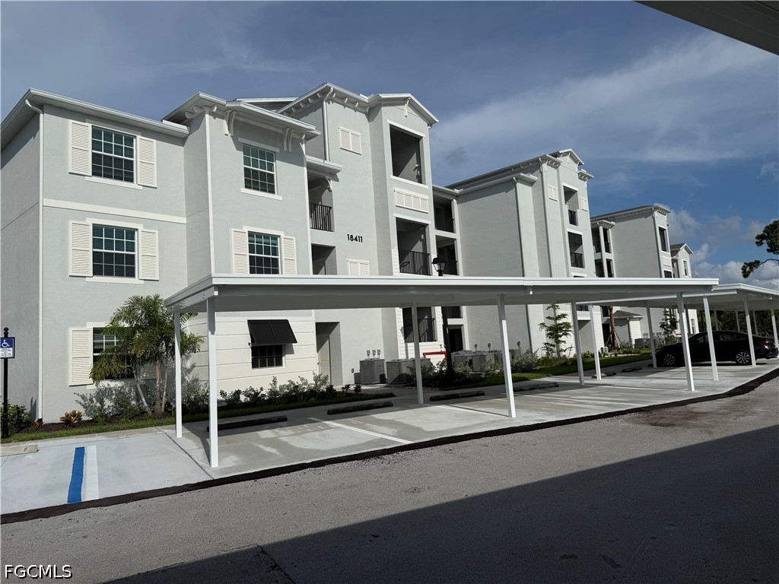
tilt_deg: +7.1
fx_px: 540
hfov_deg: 71.6
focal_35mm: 24
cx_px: 390
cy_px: 292
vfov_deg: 56.8
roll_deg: +4.2
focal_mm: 6.76
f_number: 1.78
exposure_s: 1/14286
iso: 64
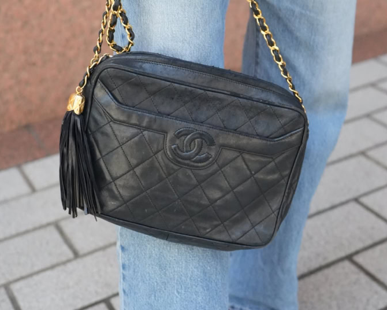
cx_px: 194
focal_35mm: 59
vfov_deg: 25.7
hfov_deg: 32.0
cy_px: 104
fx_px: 676
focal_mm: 28
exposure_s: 1/4098
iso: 8000
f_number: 2.8
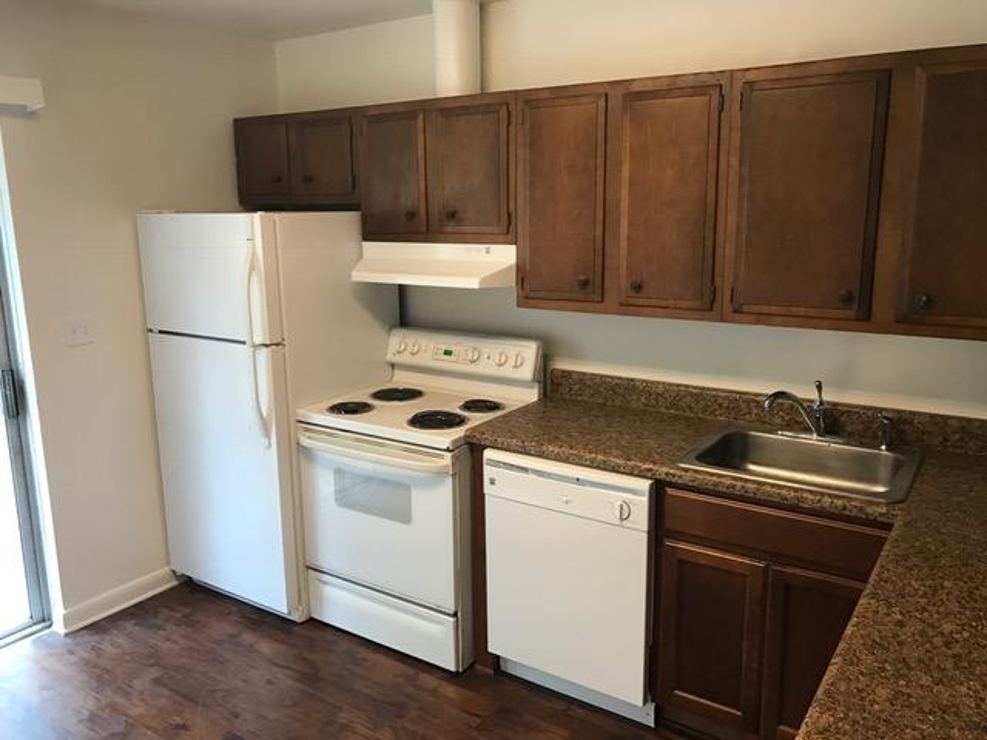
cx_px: 494
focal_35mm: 28
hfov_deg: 63.4
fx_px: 798
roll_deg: +0.4
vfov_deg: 49.7
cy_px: 370
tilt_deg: -12.9
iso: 32
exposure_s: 1/30
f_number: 1.8
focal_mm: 3.99
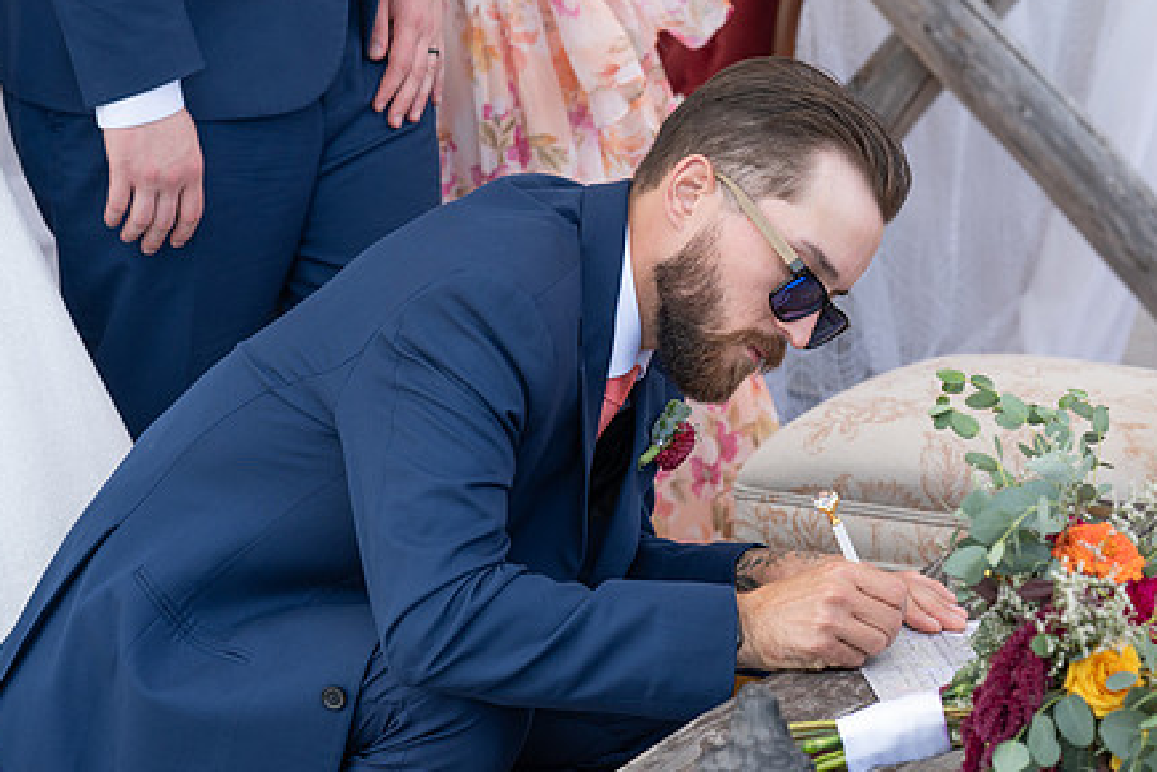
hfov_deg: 23.1
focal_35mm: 88
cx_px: 689
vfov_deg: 15.5
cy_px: 307
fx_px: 2828
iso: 400
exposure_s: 1/400
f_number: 5
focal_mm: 66
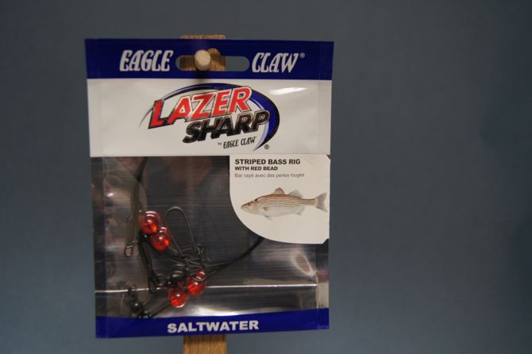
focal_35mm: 39
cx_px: 266
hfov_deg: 49.6
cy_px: 177
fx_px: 576
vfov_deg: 34.2
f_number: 4
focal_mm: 26
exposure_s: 1/40
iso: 400
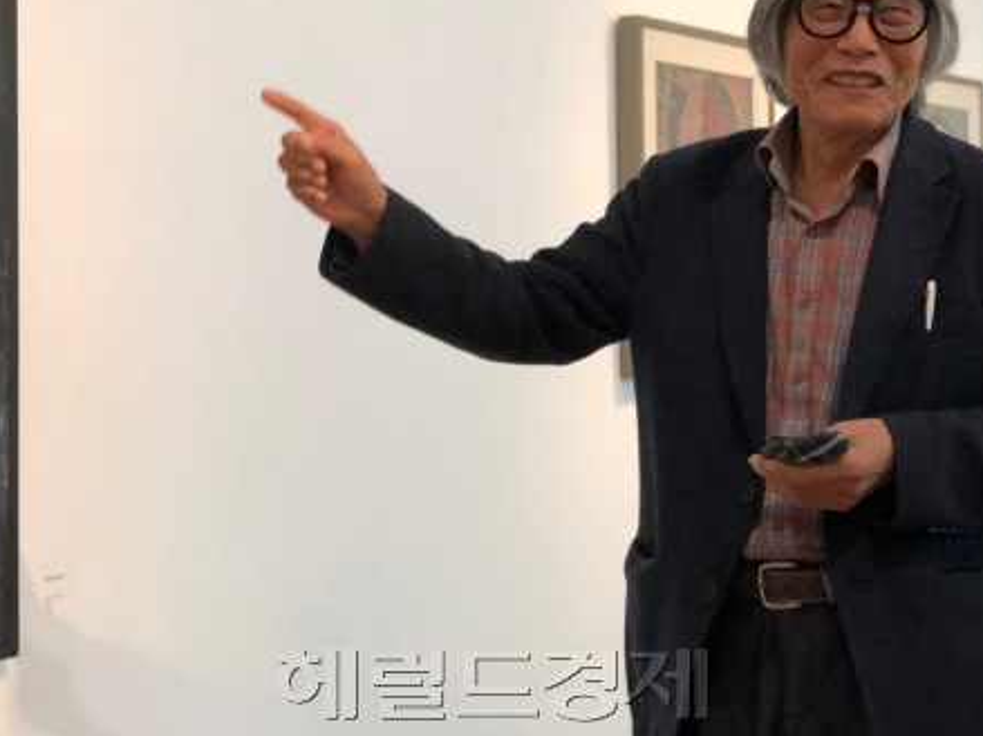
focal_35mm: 77
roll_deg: +1.3
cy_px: 211
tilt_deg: +2.5
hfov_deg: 25.3
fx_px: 2186
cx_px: 490
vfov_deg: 19.0
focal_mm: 6
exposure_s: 1/60
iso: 80
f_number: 2.4
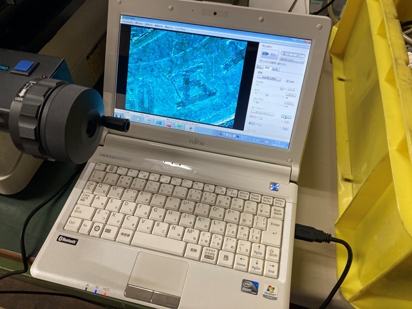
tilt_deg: -52.0
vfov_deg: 49.7
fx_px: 333
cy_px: 154
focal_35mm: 28
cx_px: 206
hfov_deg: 63.4
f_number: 1.8
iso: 80
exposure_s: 1/60
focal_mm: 3.99
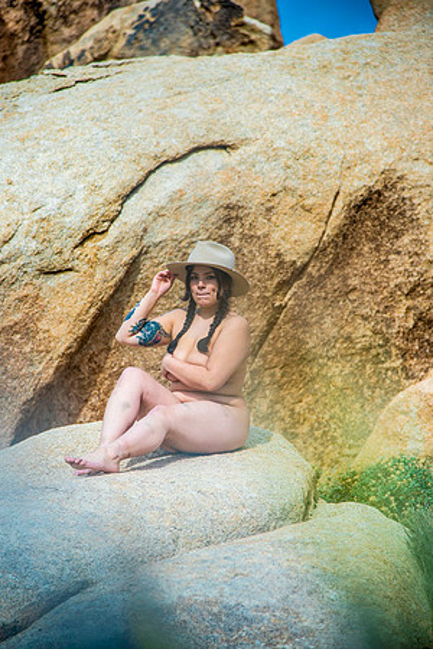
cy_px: 324
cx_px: 216
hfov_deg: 11.4
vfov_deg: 17.1
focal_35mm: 120
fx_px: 2165
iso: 100
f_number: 4
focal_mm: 120
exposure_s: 1/1600
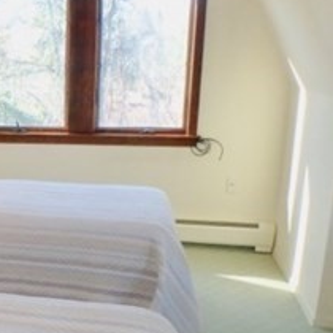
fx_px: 577
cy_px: 219
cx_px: -90
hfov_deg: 27.4
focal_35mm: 53
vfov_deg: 32.0
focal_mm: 3.7
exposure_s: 1/60
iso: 200
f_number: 3.5
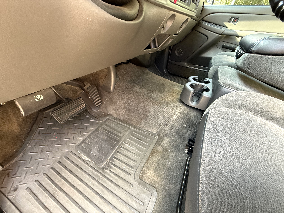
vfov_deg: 85.7
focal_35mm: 14
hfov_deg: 102.1
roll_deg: -8.5
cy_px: 106
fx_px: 115
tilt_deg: -34.2
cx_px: 142
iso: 320
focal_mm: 2.22
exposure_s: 1/63
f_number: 2.2
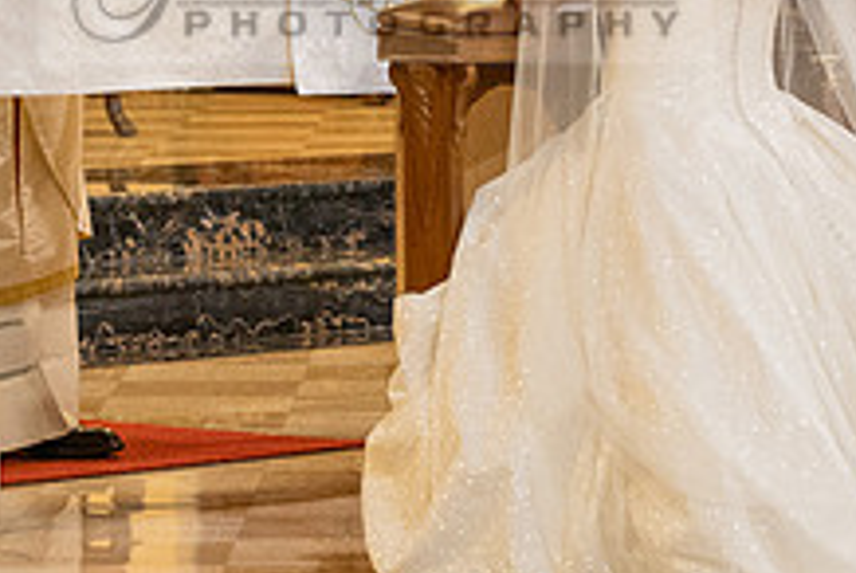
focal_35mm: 258
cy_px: -29
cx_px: 381
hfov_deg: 8.0
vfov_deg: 5.3
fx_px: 6143
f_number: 4
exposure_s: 1/200
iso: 3200
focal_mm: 97
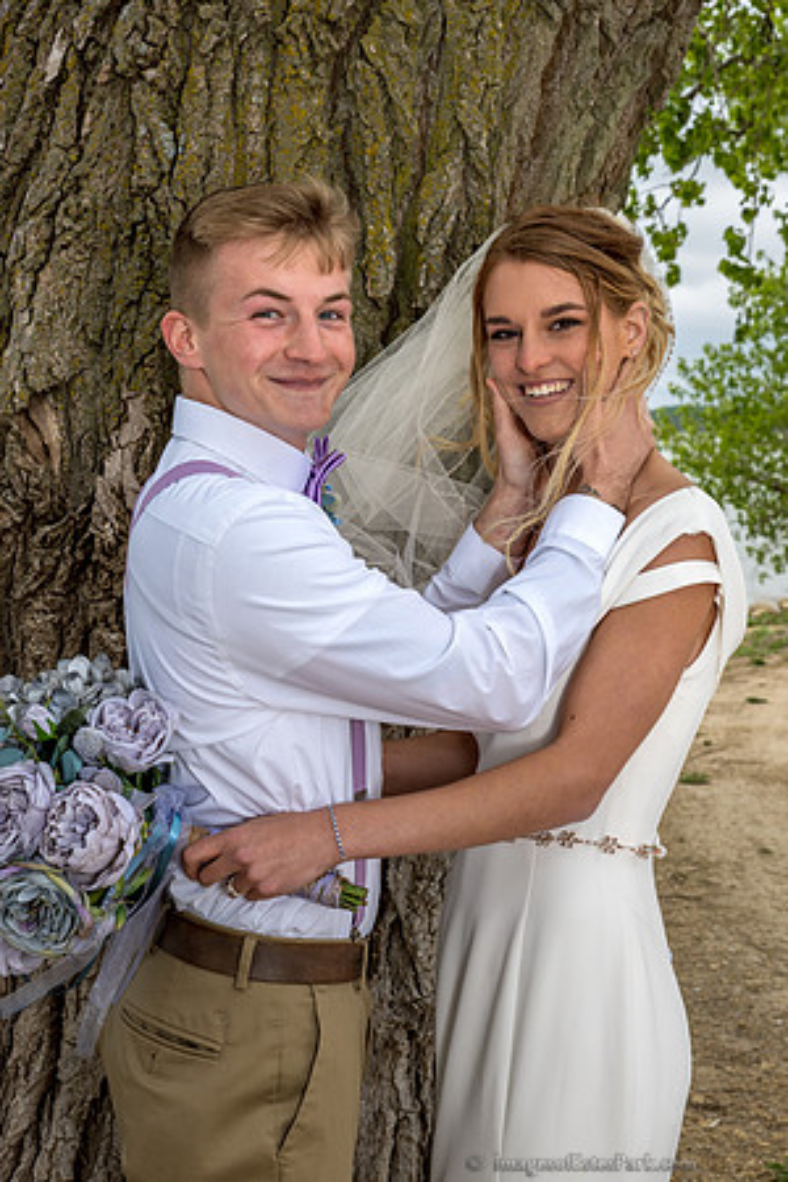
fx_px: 1313
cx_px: 394
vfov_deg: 48.5
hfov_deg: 33.4
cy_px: 591
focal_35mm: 40
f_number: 8
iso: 100
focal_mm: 40
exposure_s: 1/200
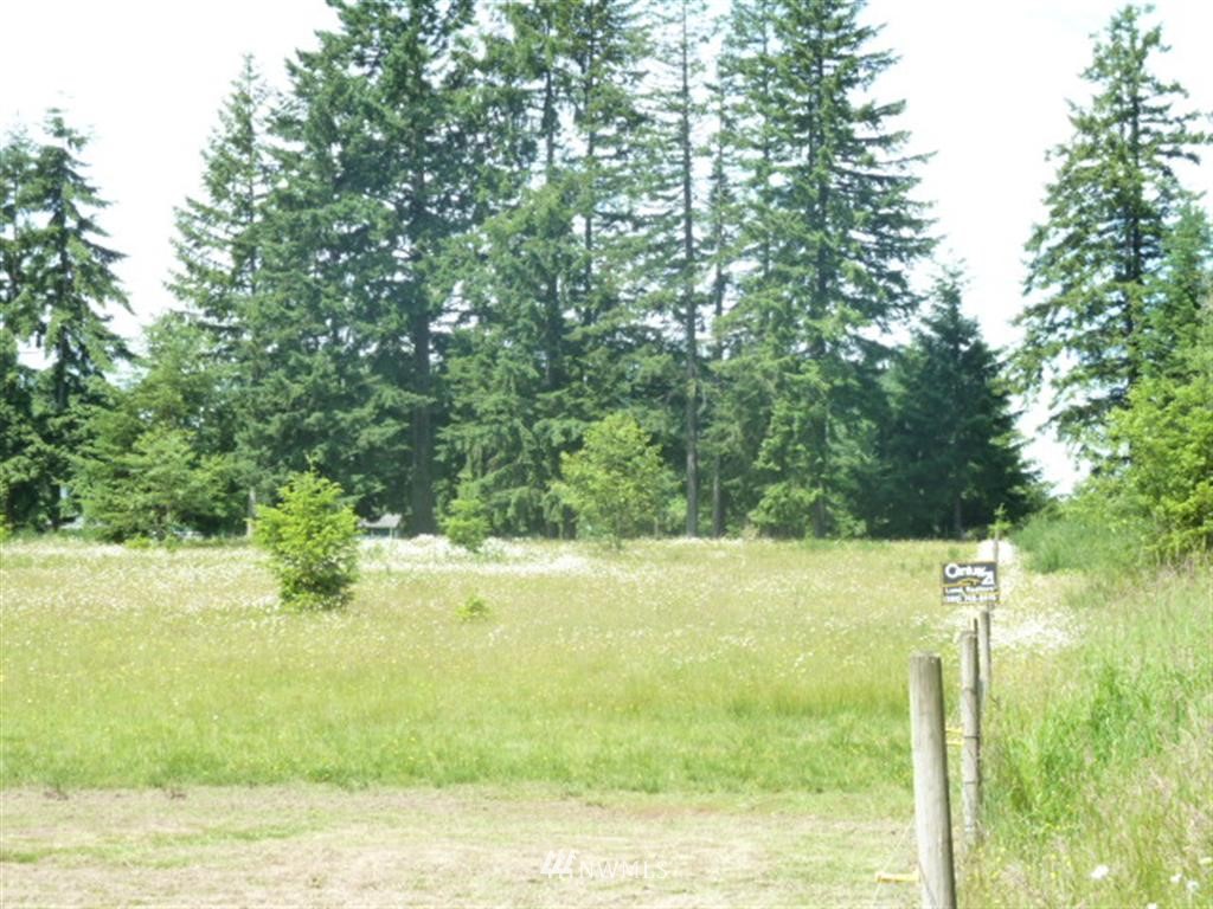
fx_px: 2733
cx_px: 606
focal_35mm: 78
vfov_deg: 18.9
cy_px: 454
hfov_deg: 25.0
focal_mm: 12.8
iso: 125
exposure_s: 1/125
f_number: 4.2
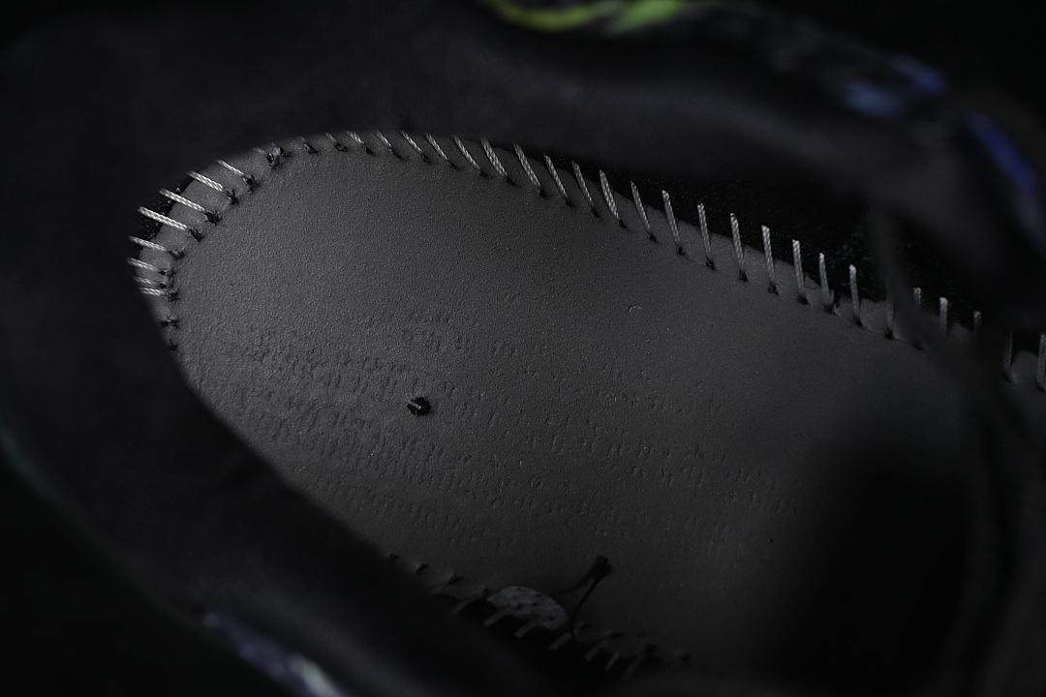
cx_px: 523
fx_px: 2179
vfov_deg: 18.2
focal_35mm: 75
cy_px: 348
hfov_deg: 27.0
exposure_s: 1/60
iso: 160
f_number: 6.3
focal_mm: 50
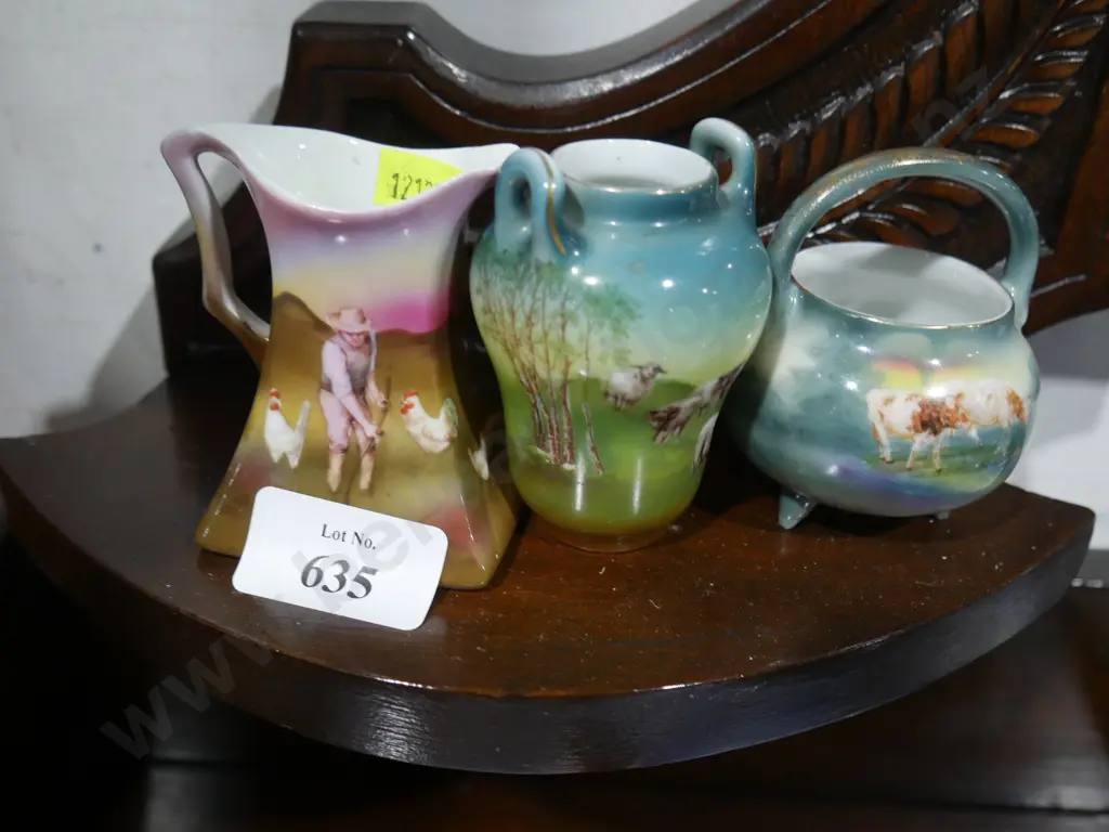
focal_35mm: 36
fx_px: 1153
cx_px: 554
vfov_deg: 39.7
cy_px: 416
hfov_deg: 51.4
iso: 640
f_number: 4
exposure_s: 1/60
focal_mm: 18
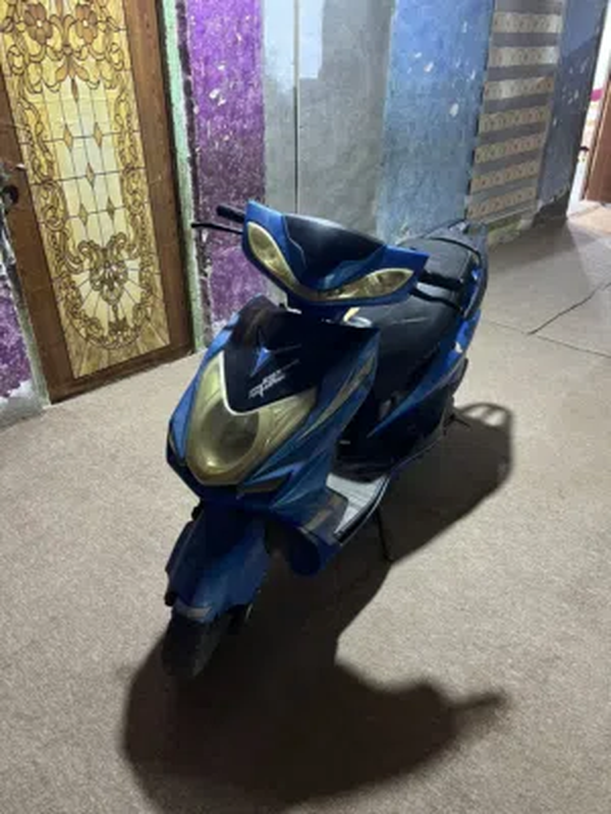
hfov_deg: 53.1
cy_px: 407
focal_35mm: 26
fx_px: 612
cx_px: 306
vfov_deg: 67.3
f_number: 1.5
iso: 500
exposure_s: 1/33
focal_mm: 5.7
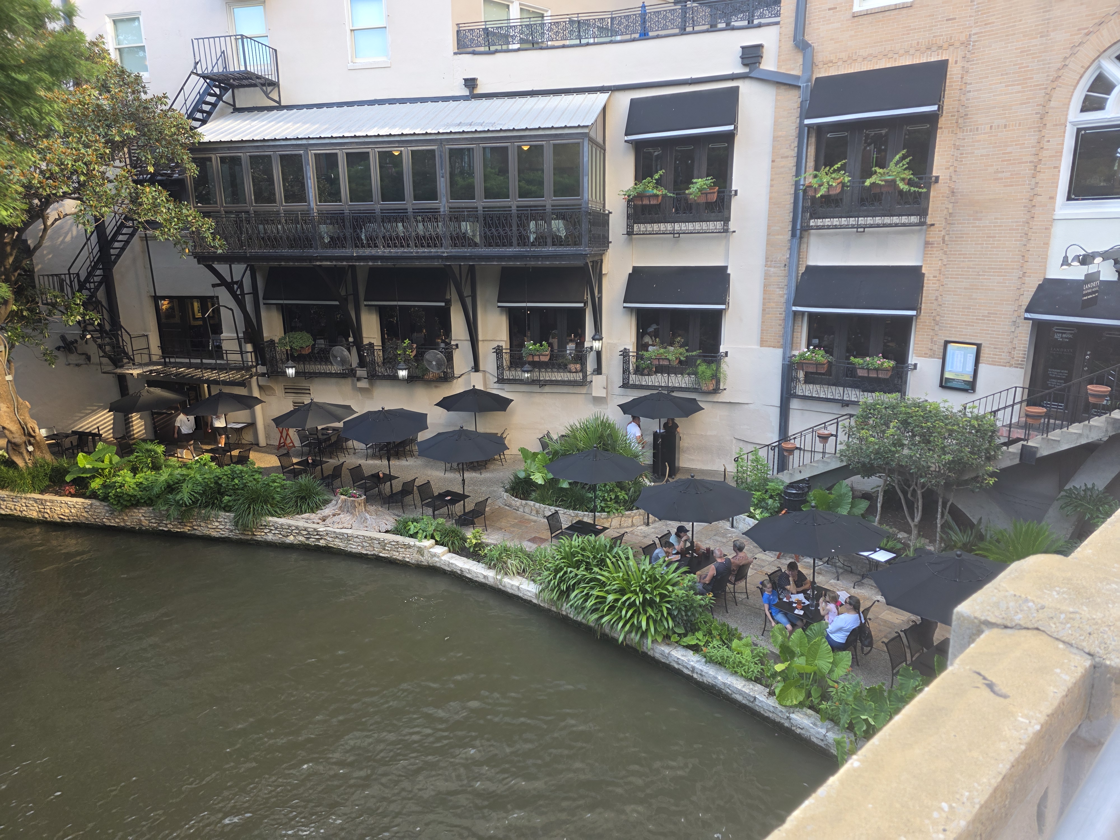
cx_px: 560
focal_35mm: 23
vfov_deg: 58.9
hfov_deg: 73.9
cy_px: 420
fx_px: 744
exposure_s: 1/180
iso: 64
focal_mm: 6.3
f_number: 1.7
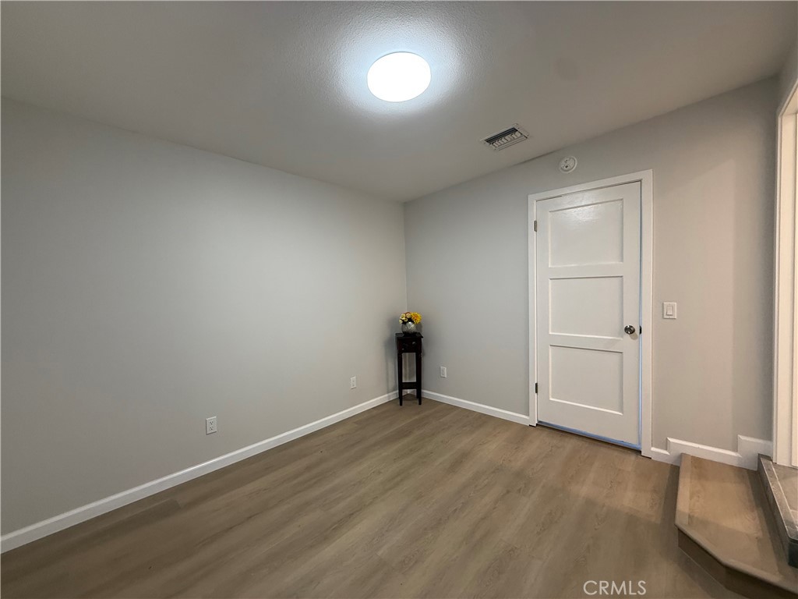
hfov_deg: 102.1
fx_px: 323
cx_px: 399
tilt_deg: -0.8
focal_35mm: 14
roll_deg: +1.2
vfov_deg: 85.7
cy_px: 300
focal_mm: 2.22
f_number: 2.2
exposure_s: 1/60
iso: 200
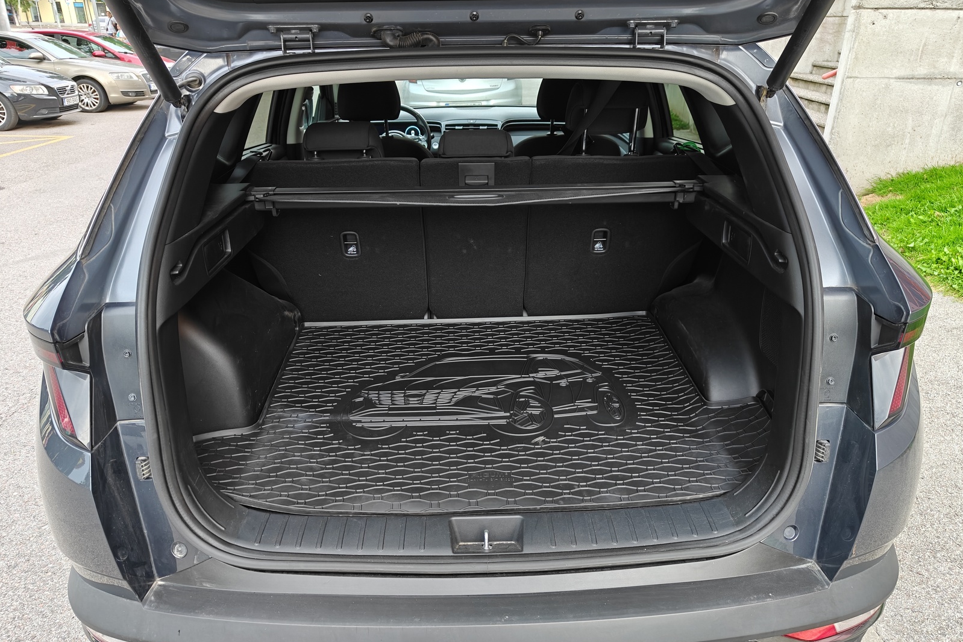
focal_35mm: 25
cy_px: 326
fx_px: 669
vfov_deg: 51.3
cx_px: 482
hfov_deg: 71.5
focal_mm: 5.59
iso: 640
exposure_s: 1/100
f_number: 1.8
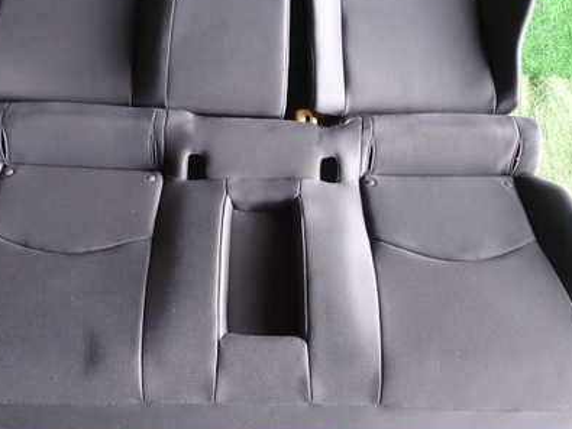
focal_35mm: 38
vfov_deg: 37.7
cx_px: 274
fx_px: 628
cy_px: 212
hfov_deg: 49.0
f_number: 2
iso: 200
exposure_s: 1/50
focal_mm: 4.5
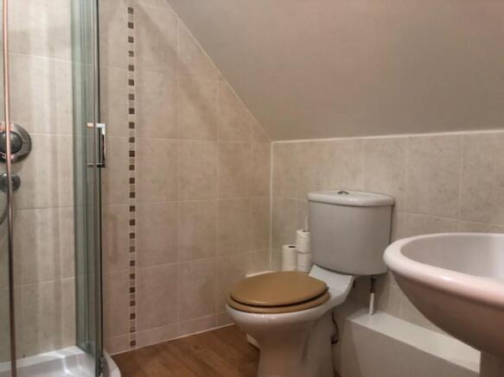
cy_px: 188
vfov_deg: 49.7
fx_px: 408
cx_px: 252
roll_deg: -0.5
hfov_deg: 63.5
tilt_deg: -4.4
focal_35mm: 28
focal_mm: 3.99
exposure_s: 1/17
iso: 100
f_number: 1.8
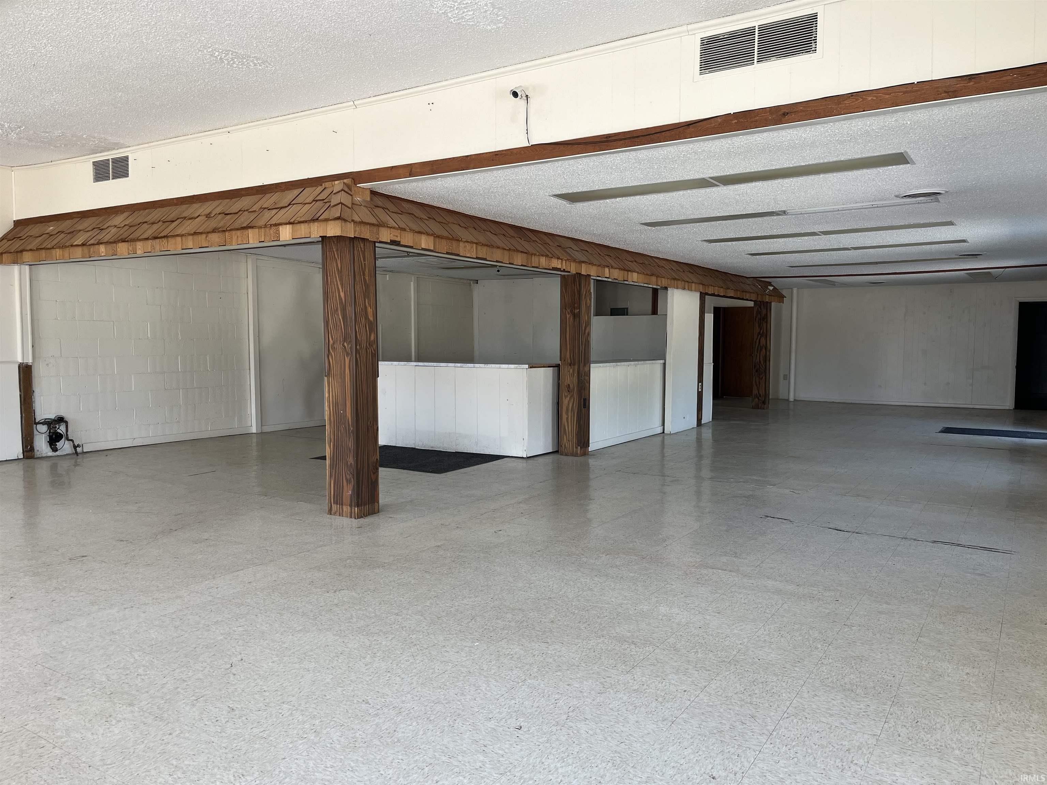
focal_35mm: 26
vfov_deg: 53.1
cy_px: 392
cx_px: 524
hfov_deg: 67.3
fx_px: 786
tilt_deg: -3.8
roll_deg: +0.5
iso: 50
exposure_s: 1/122
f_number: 1.6
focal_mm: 5.1
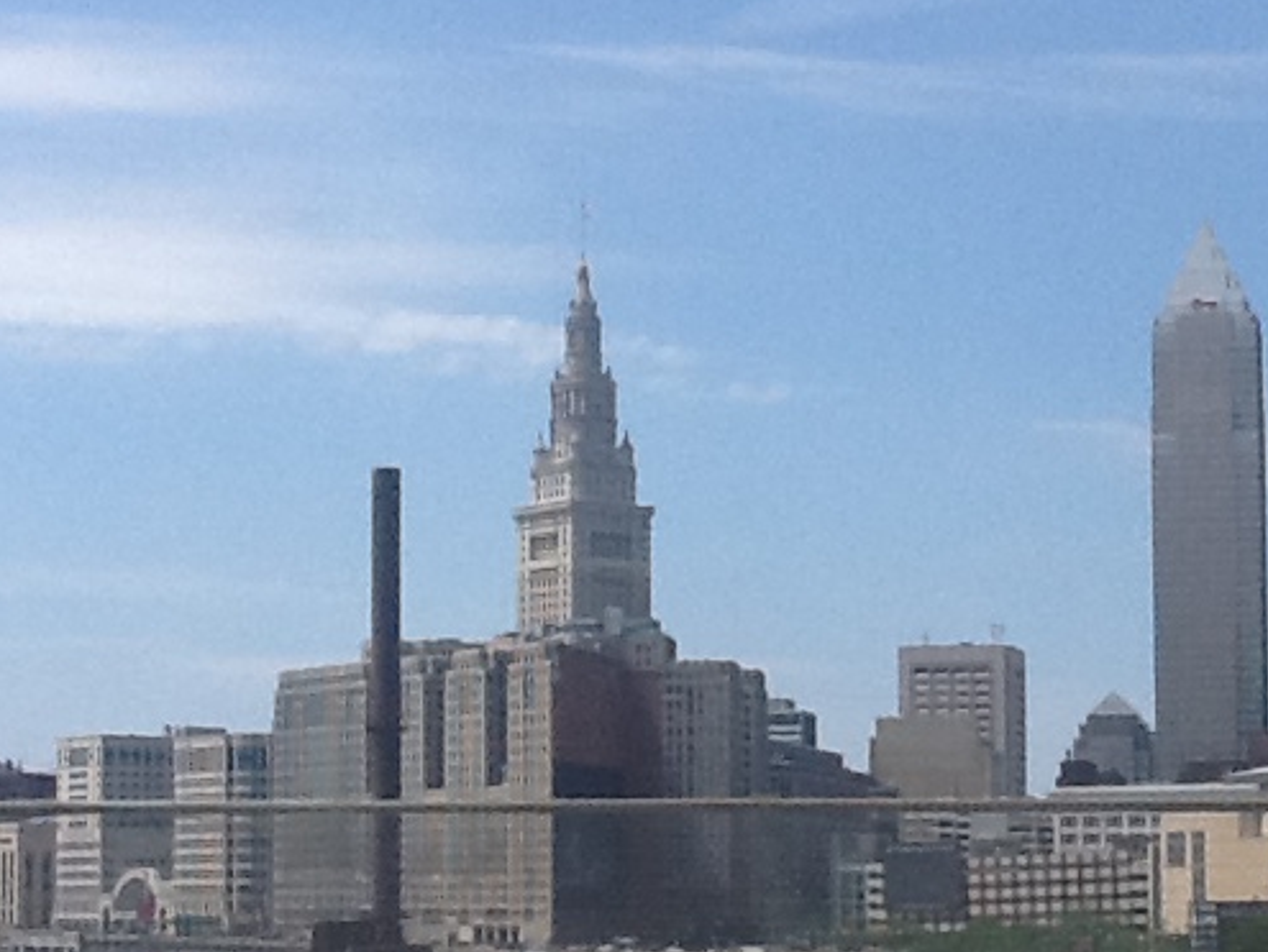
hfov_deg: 31.1
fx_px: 2273
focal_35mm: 62
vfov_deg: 23.4
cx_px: 766
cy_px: 729
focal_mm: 2.03
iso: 64
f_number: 2.4
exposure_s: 1/278
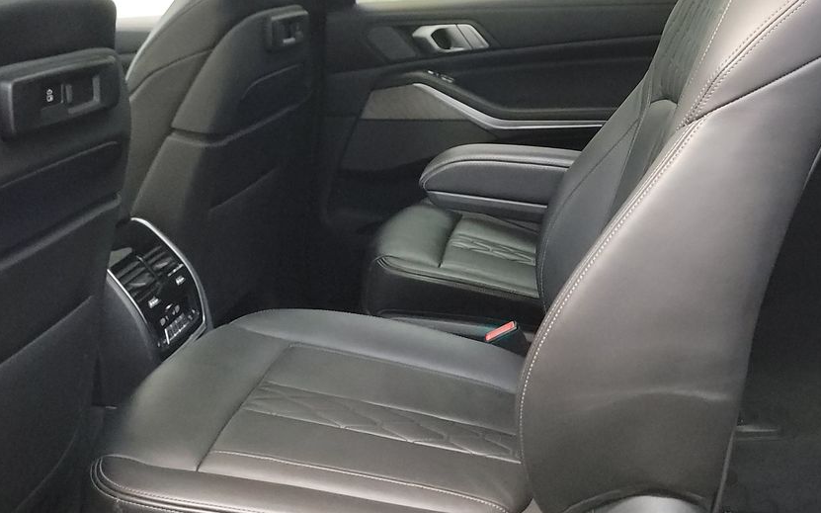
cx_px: 564
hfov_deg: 40.4
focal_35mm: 49
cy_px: 133
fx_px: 1096
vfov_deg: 26.0
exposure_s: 1/59
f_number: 1.8
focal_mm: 6.7
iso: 1634
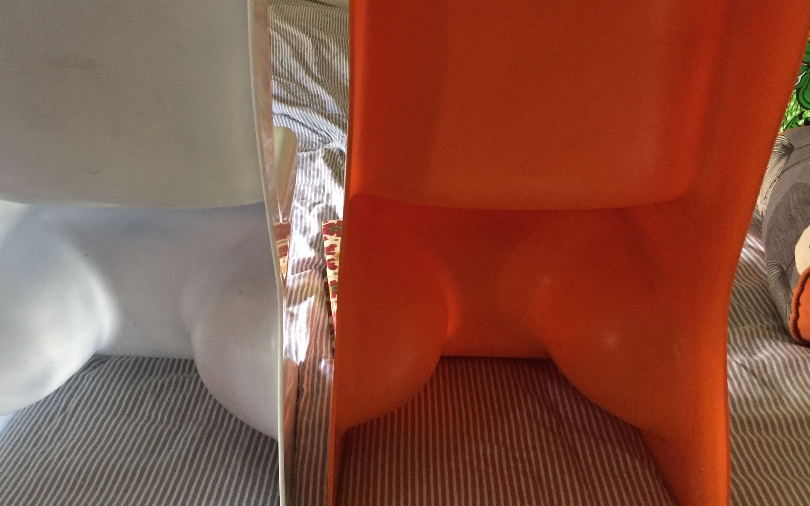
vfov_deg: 32.6
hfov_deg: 50.0
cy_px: 191
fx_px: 861
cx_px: 316
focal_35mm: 39
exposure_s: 1/25
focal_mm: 4.15
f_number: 2.2
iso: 250
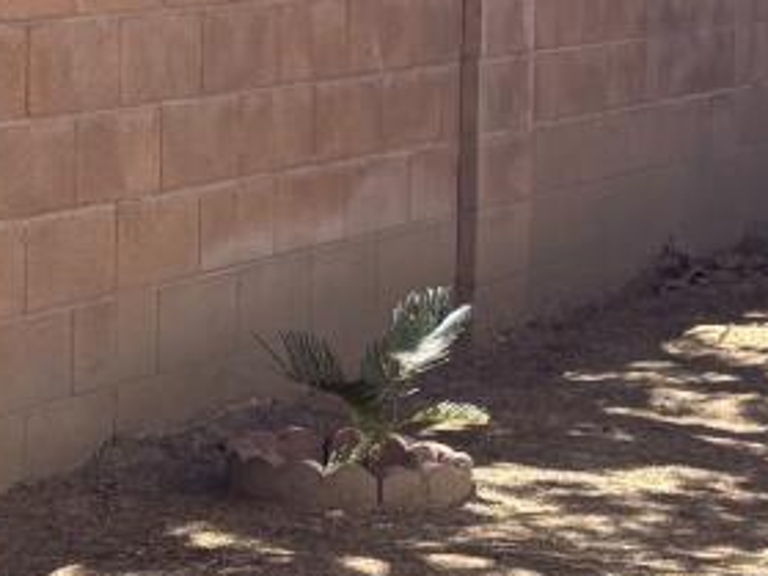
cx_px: -306
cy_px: 271
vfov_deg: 10.6
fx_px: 3105
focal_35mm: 140
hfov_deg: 13.5
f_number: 1.6
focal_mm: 5.96
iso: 64
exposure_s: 1/1032
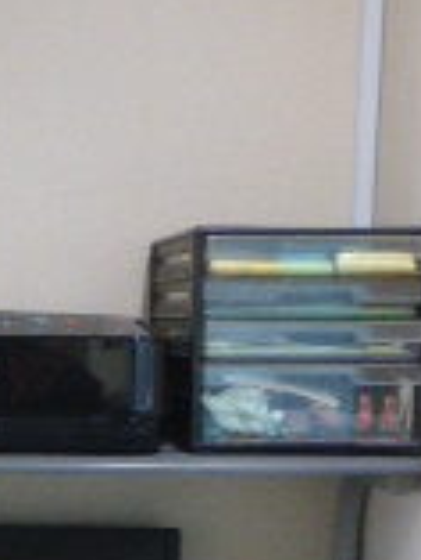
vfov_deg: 19.5
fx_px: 1587
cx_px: -46
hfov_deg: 14.7
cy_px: 556
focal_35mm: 98
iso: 320
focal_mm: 4.3
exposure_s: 1/60
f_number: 3.3
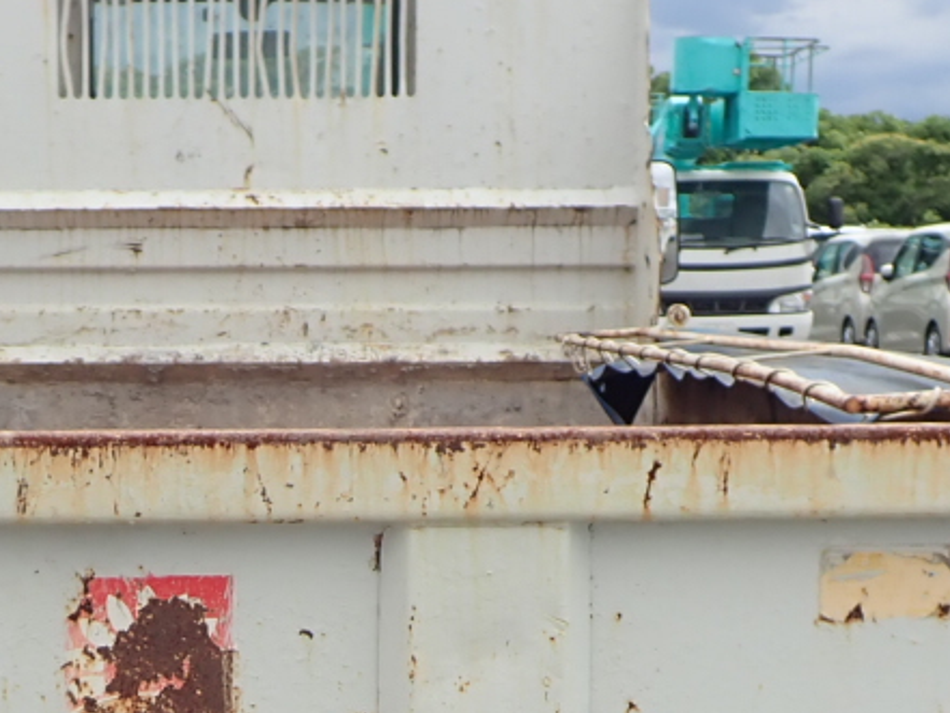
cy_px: 698
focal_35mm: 87
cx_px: 190
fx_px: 2388
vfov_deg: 16.7
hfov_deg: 22.2
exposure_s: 1/640
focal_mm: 5.5
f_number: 3.2
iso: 100
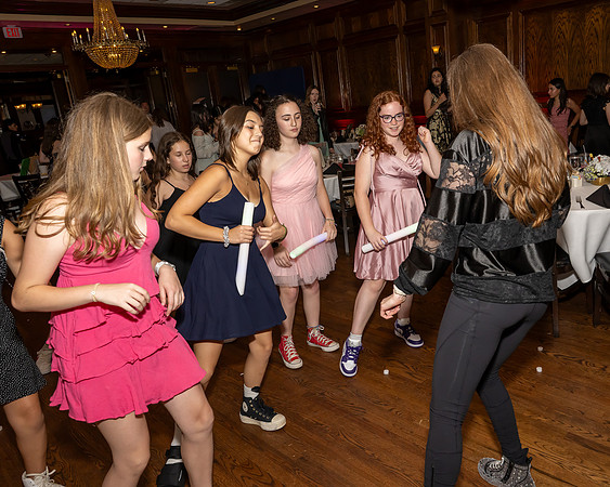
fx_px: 512
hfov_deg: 61.0
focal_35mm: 28
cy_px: 231
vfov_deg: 50.9
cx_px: 369
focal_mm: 24
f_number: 8
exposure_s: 1/250
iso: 640
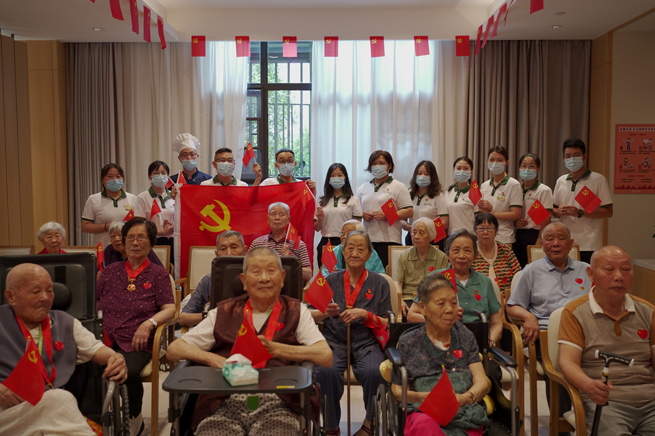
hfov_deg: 54.4
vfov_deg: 37.8
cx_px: 328
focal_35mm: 35
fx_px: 637
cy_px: 218
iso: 320
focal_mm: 35
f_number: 4
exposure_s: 1/40
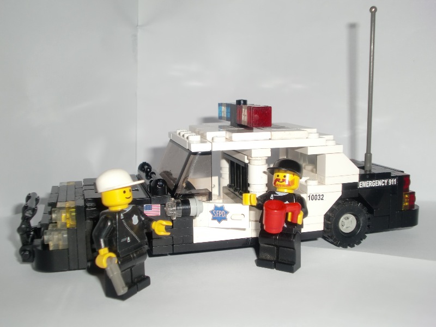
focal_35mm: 39
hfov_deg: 47.9
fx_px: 491
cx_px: 218
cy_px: 164
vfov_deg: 36.8
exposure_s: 1/60
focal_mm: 6.51
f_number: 3.1
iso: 64
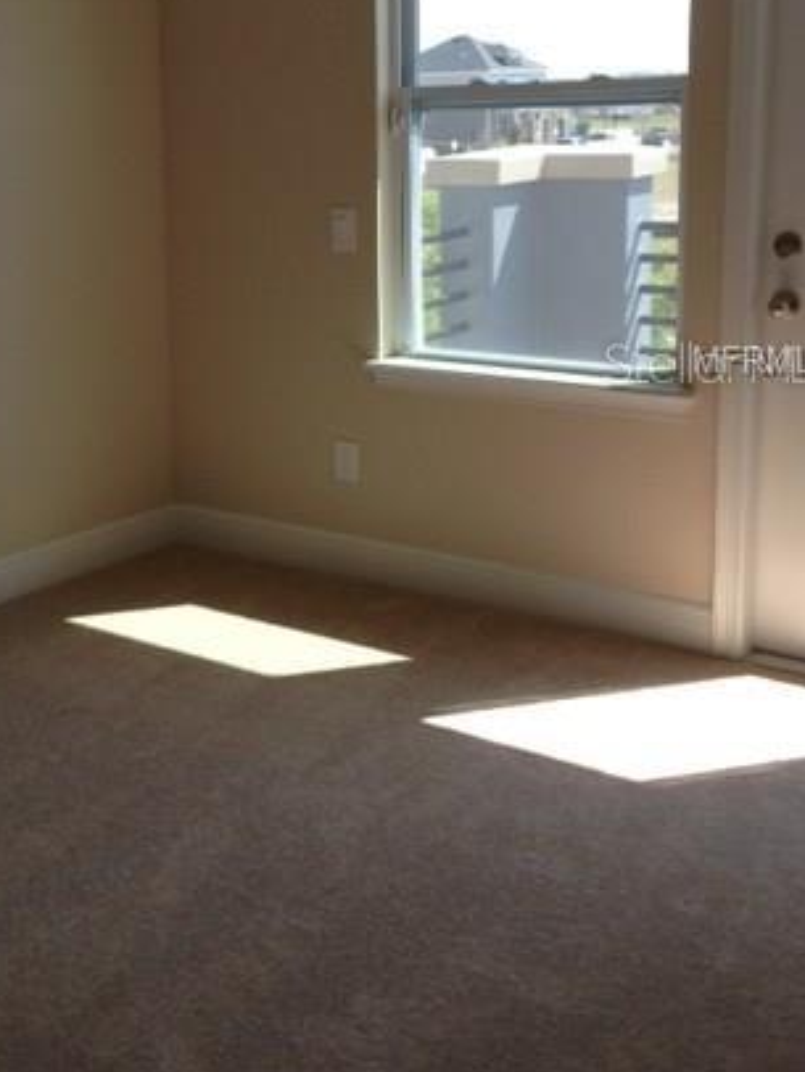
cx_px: 219
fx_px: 1611
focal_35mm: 52
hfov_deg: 27.7
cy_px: 362
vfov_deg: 36.4
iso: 50
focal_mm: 4.13
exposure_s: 1/288
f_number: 2.4
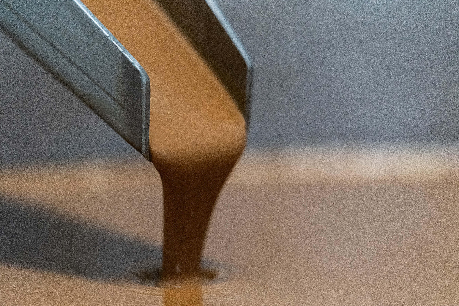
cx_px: 230
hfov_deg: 11.2
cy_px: 153
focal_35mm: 184
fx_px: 2346
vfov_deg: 7.5
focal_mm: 184
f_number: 2.8
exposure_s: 1/800
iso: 3200
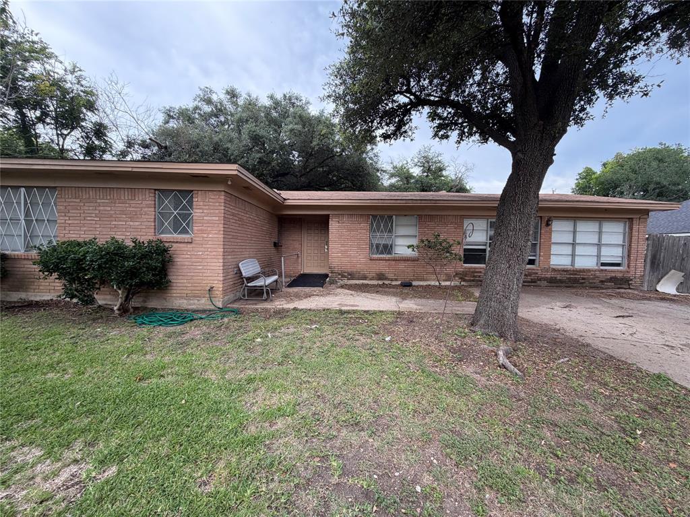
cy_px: 258
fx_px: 279
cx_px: 345
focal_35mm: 14
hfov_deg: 102.1
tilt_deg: -1.4
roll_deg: +0.3
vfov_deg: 85.7
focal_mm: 2.22
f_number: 2.2
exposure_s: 1/151
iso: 50
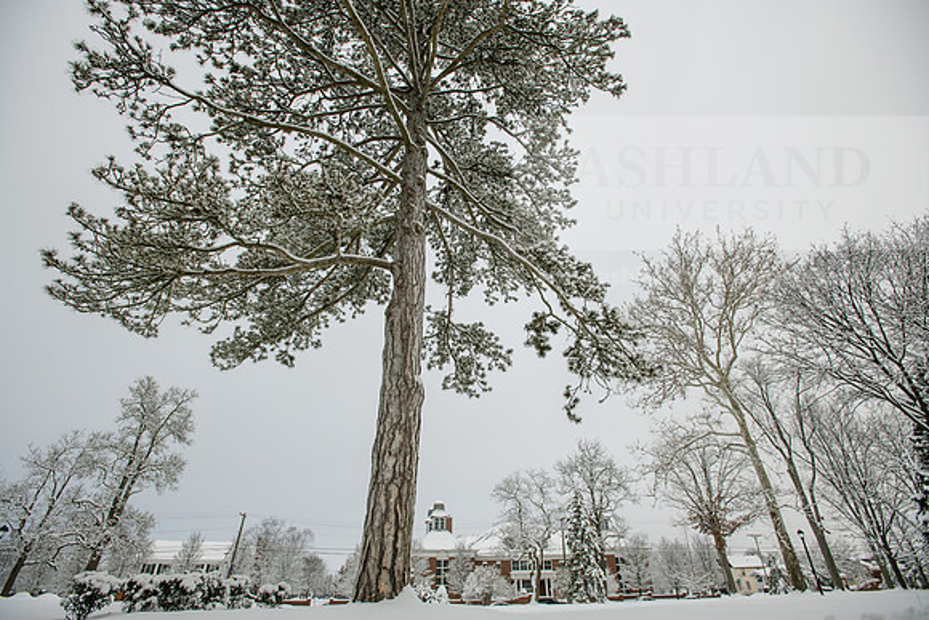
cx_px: 464
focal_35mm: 17
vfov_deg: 70.5
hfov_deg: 93.3
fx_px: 439
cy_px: 310
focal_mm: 17
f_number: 5
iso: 200
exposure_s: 1/400
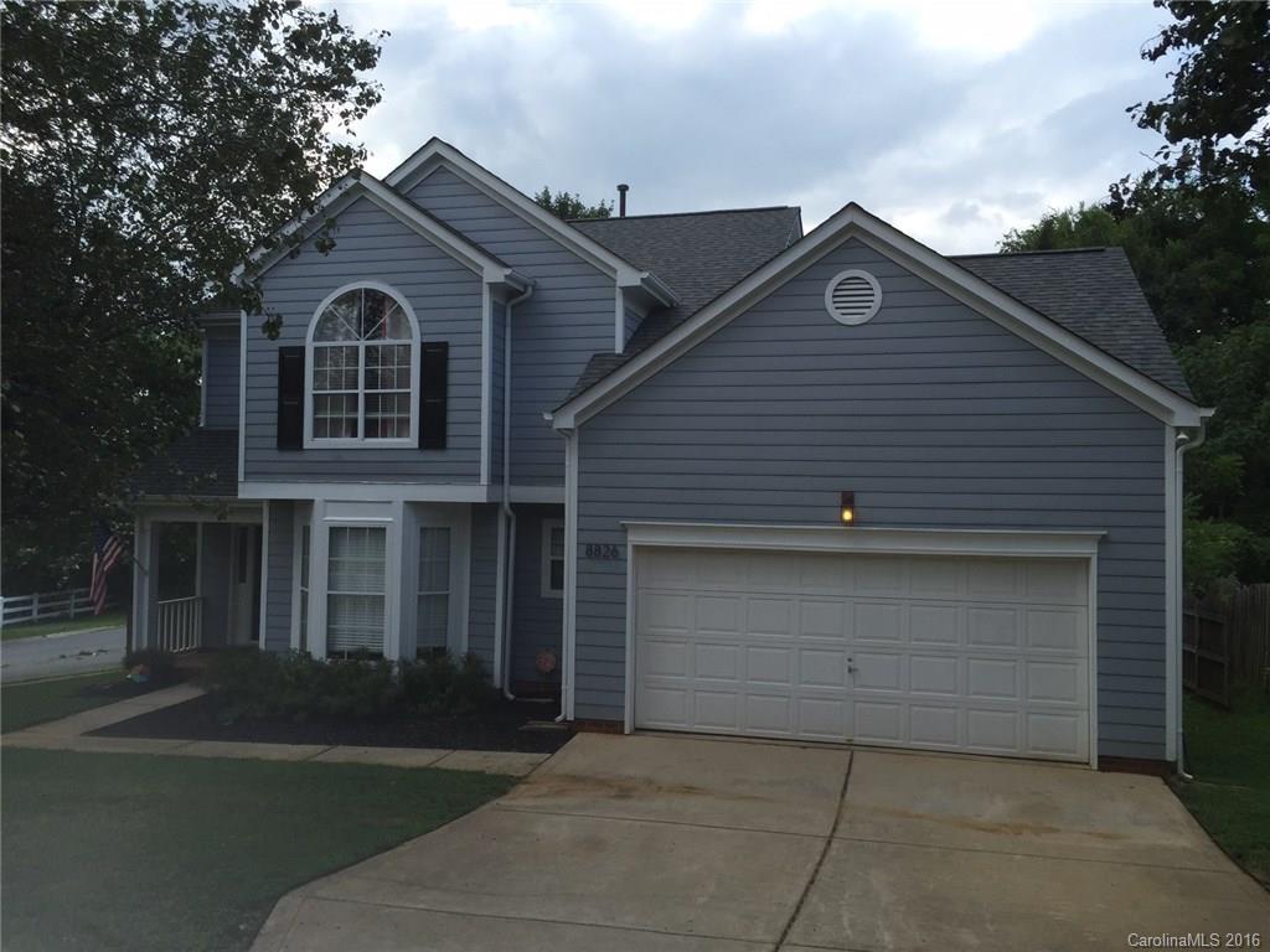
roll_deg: -2.0
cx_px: 635
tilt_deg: +2.5
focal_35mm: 29
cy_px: 476
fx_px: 1064
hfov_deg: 61.7
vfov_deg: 48.2
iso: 32
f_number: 2.2
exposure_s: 1/898
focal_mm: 4.15
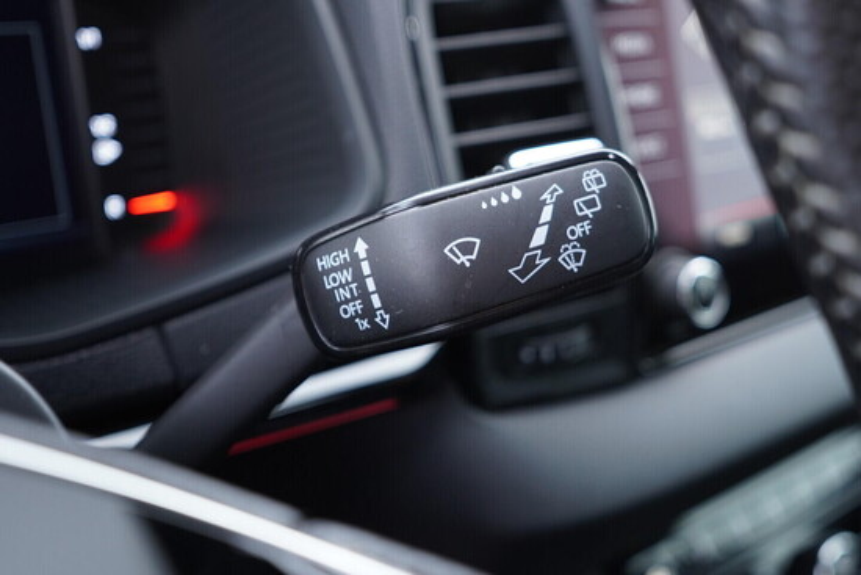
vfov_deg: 36.9
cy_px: 288
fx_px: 861
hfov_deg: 53.1
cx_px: 430
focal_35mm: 36
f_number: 2.8
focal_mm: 24
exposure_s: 1/40
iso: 500
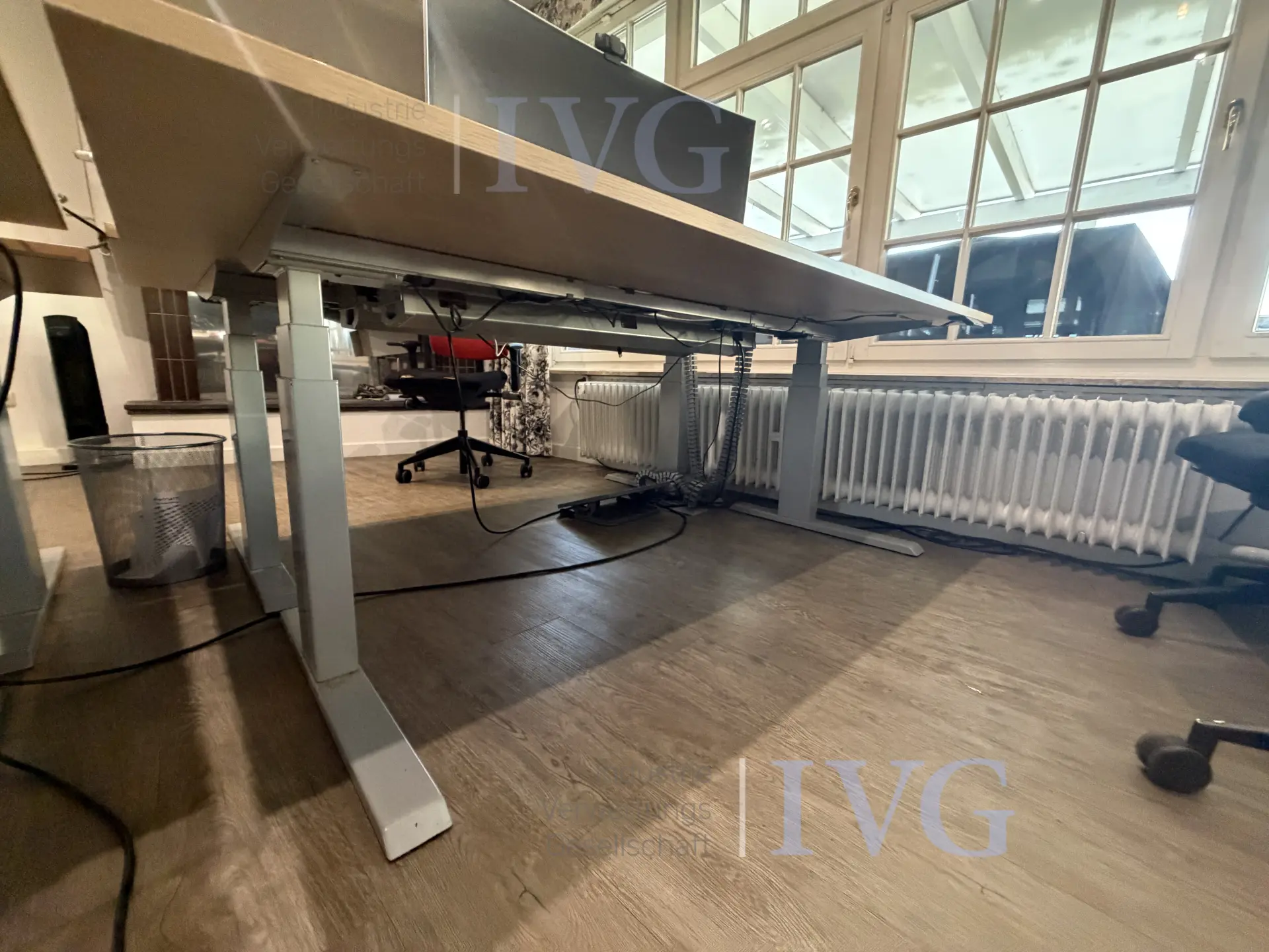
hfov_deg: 102.1
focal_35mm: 14
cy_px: 476
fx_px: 513
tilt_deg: -9.8
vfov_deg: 85.7
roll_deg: -1.3
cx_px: 634
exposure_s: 1/50
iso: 640
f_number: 2.2
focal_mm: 2.22
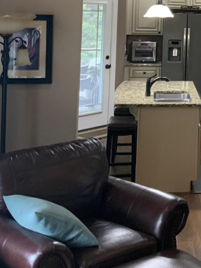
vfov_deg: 25.7
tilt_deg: -0.5
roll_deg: -2.2
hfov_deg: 19.3
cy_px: 3
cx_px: 241
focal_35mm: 72
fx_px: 558
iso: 160
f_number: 1.8
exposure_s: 1/60
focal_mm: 3
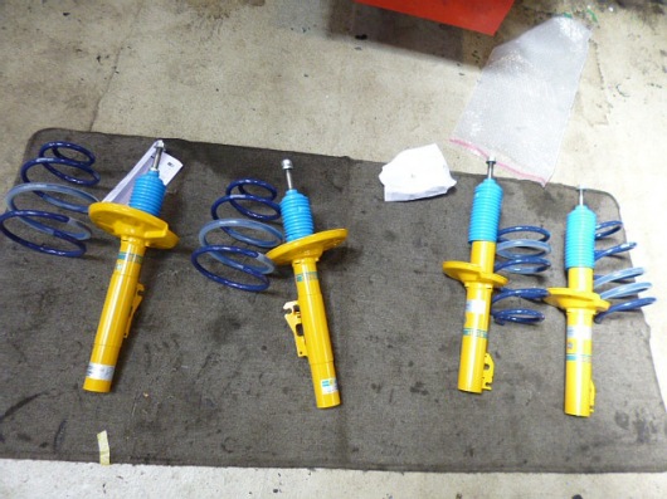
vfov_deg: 56.8
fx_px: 462
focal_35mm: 24
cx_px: 334
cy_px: 250
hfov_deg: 71.6
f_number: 2.5
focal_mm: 4.3
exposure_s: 1/60
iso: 160
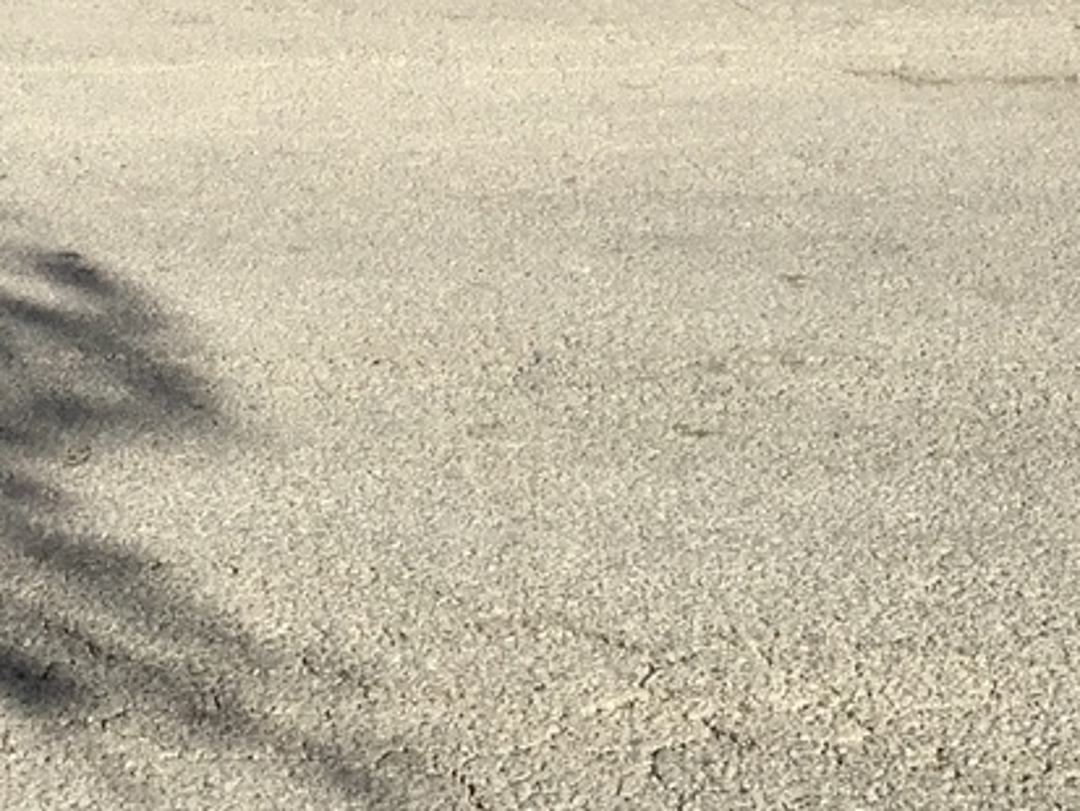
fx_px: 3371
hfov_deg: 18.2
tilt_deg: -10.2
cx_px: 358
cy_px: -173
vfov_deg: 13.3
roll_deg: -3.1
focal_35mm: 108
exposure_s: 1/981
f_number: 2.4
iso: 25
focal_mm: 3.3
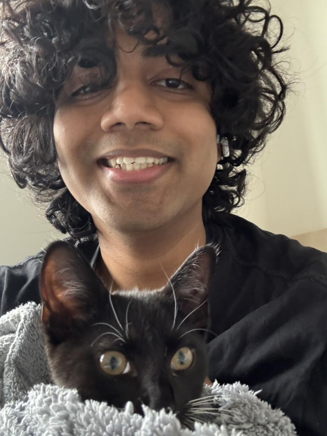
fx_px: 378
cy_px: 218
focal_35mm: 30
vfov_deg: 60.0
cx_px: 164
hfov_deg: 46.8
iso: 400
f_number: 1.9
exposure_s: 1/39
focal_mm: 2.69
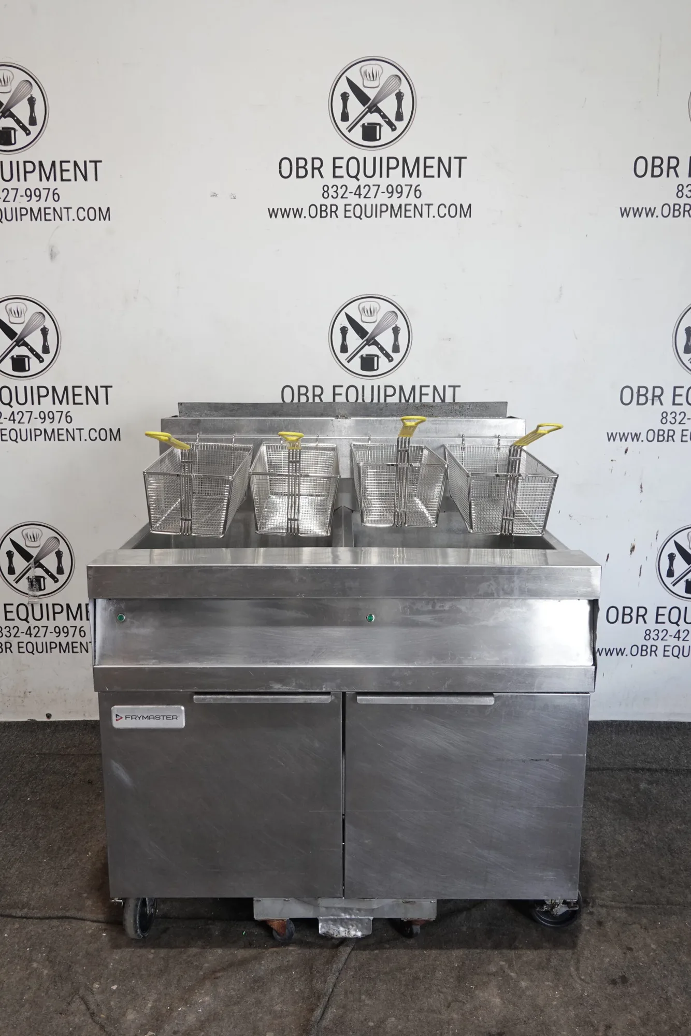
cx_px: 346
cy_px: 518
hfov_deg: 43.6
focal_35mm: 30
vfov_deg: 61.9
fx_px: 863
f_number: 3.5
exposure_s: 1/25
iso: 320
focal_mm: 11.29
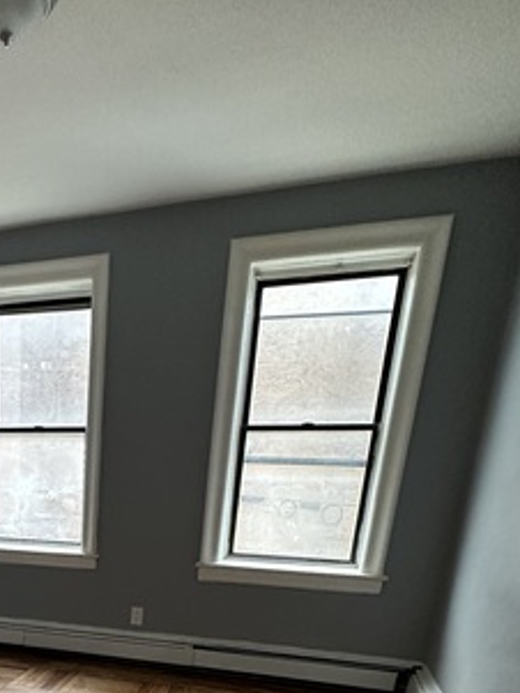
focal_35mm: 31
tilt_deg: -18.7
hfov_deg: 41.1
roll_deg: -1.4
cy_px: 664
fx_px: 620
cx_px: 30
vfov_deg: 49.6
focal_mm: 2.22
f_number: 2.2
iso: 320
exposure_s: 1/89
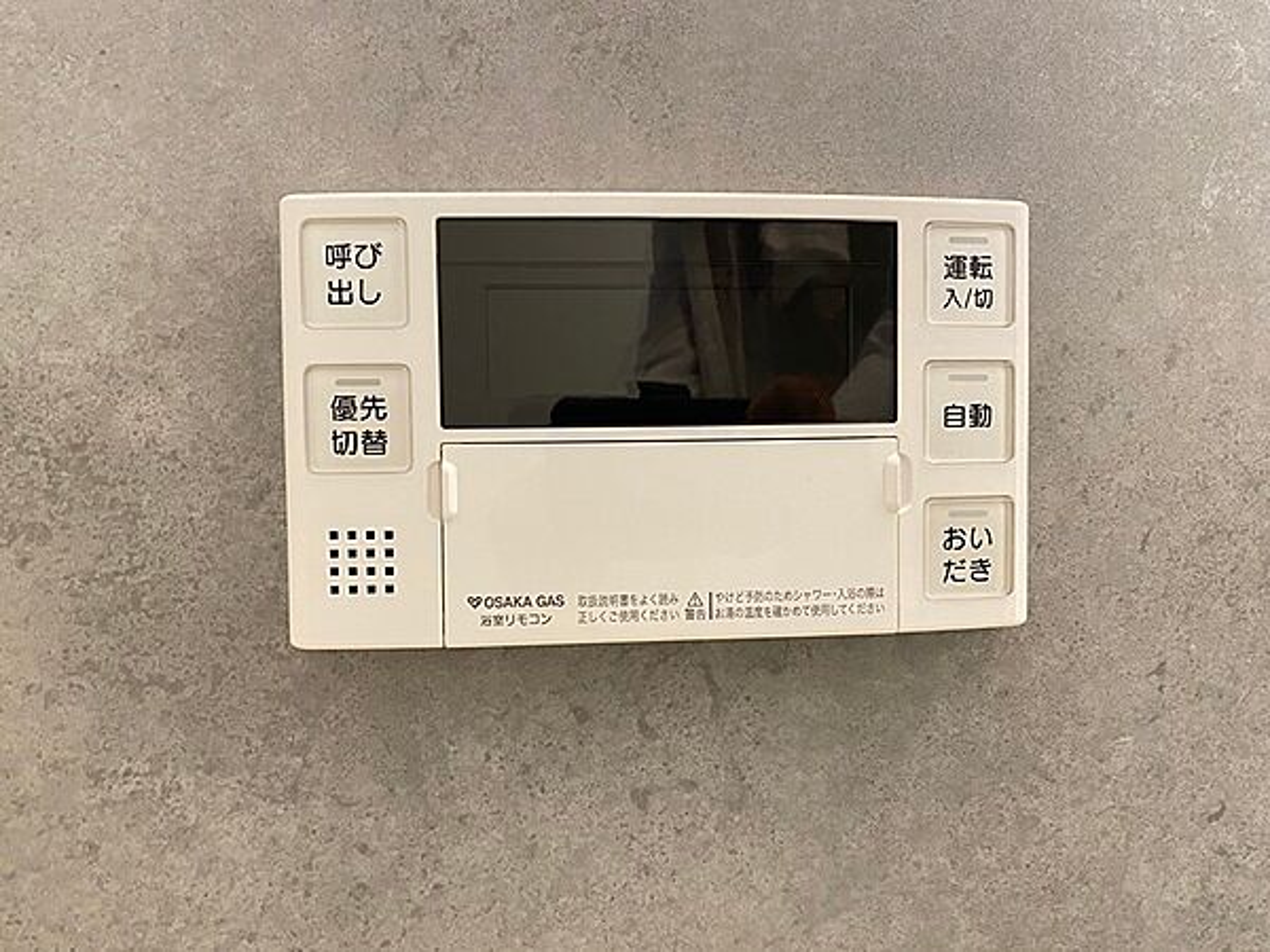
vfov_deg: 53.1
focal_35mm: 26
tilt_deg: -3.2
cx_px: 635
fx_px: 954
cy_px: 476
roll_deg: +1.0
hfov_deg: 67.3
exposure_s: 1/60
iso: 320
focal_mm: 4.25
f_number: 1.8
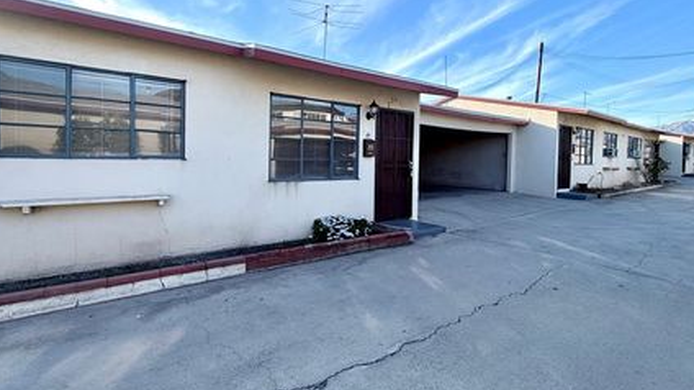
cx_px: 331
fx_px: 331
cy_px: 166
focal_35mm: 18
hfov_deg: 92.6
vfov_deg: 60.7
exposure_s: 1/664
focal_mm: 2.22
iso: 40
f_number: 2.2
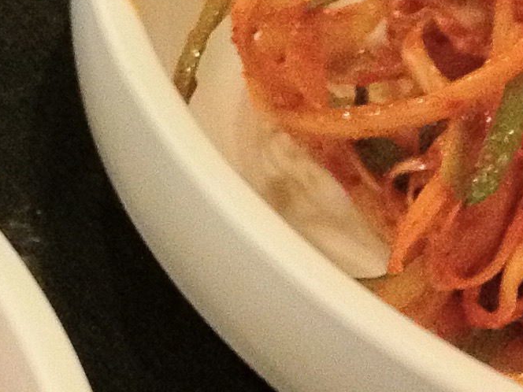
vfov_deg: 8.5
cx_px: -298
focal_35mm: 172
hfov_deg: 11.0
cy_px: -68
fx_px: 2599
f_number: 2.4
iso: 400
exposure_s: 1/20
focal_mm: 4.28
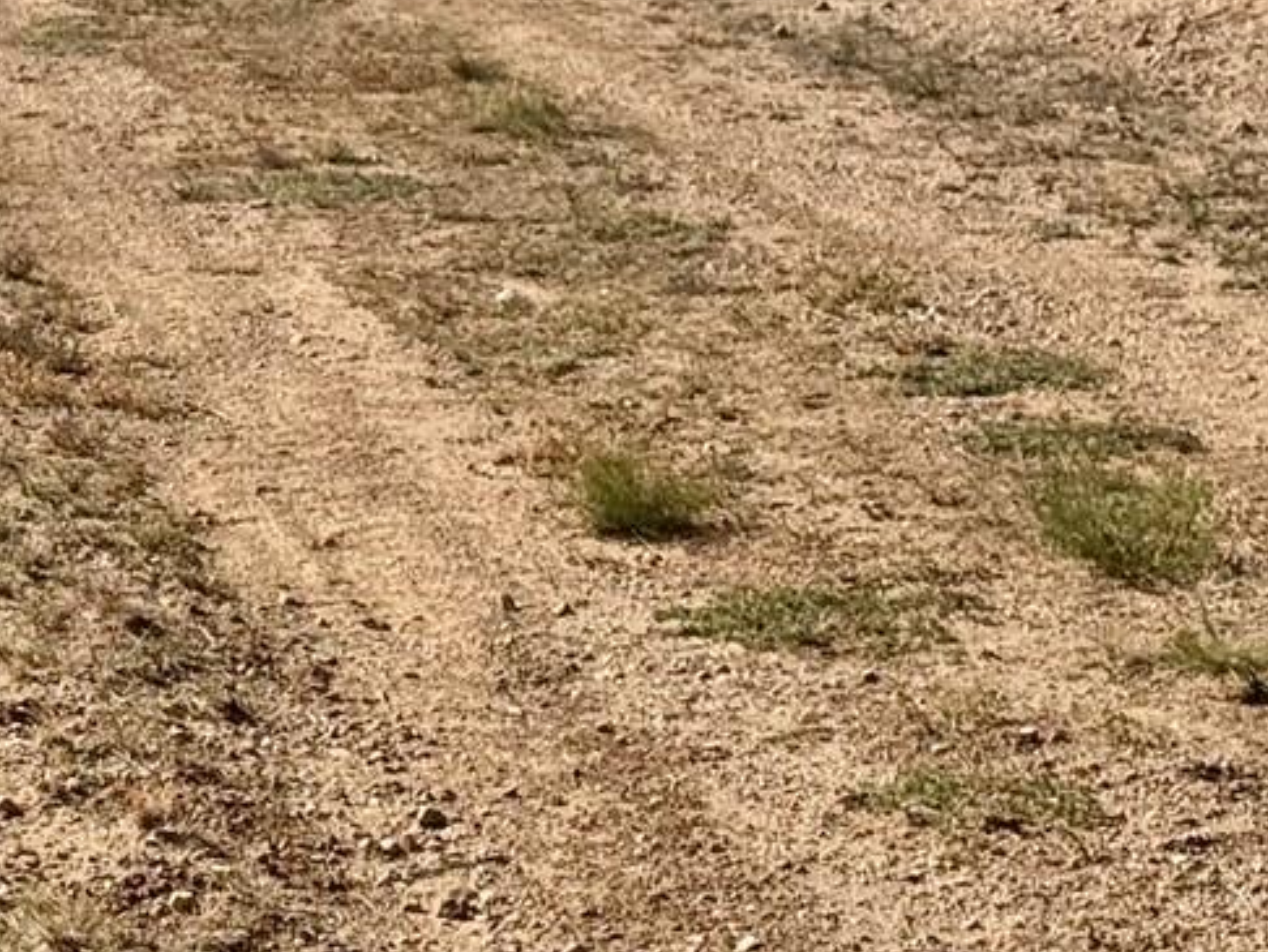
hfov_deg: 11.8
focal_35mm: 158
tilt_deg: -2.7
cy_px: -313
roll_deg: +0.2
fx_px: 5790
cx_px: -814
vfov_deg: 9.2
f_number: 1.78
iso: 64
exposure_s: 1/10526
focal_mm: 6.76
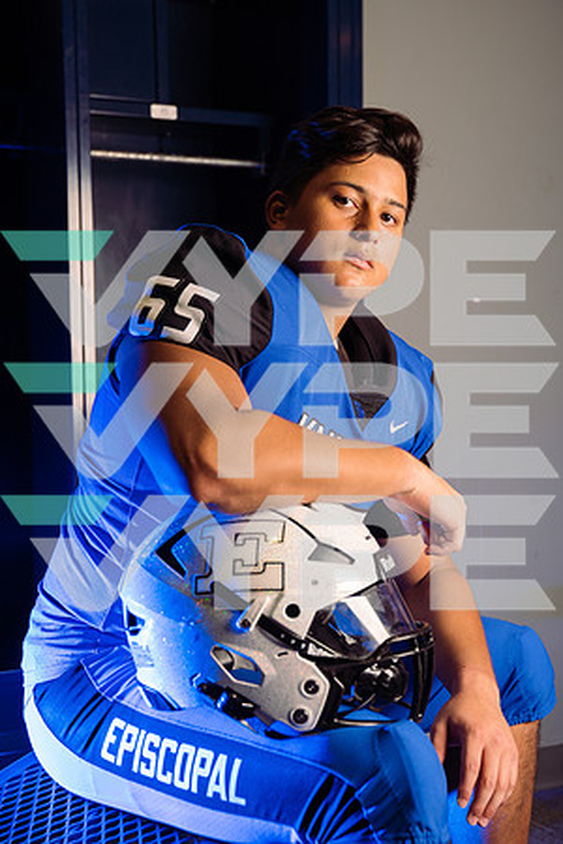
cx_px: 282
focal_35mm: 58
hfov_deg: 23.4
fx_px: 1360
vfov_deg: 34.5
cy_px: 422
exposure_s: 1/250
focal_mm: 58
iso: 320
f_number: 4.5
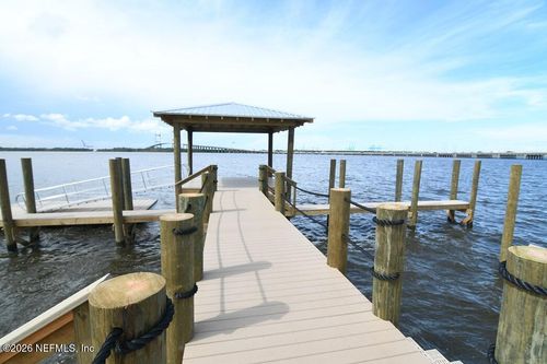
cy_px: 182
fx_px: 243
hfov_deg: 96.8
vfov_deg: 73.7
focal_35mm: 16
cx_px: 274
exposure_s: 1/160
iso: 125
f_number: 8
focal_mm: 11
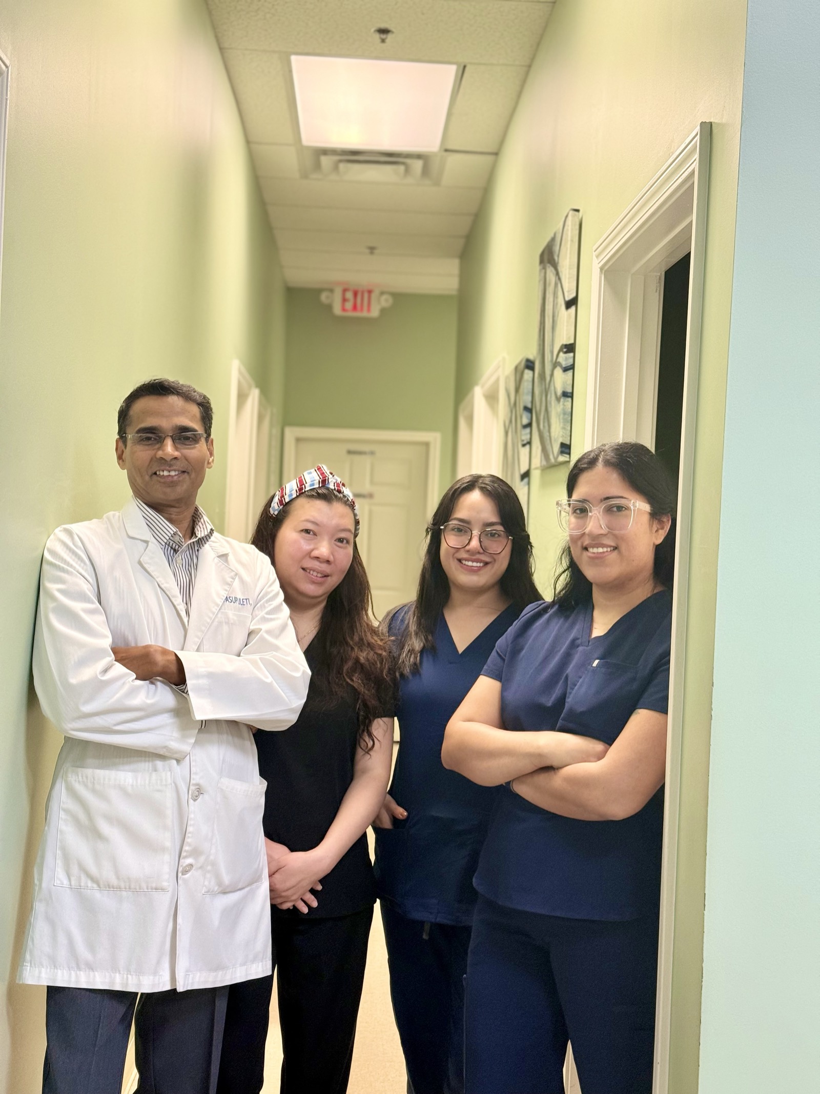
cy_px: 547
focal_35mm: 48
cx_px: 410
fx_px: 1516
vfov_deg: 39.7
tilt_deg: -0.9
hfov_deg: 30.3
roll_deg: -2.5
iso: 100
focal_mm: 6.76
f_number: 1.78
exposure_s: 1/60
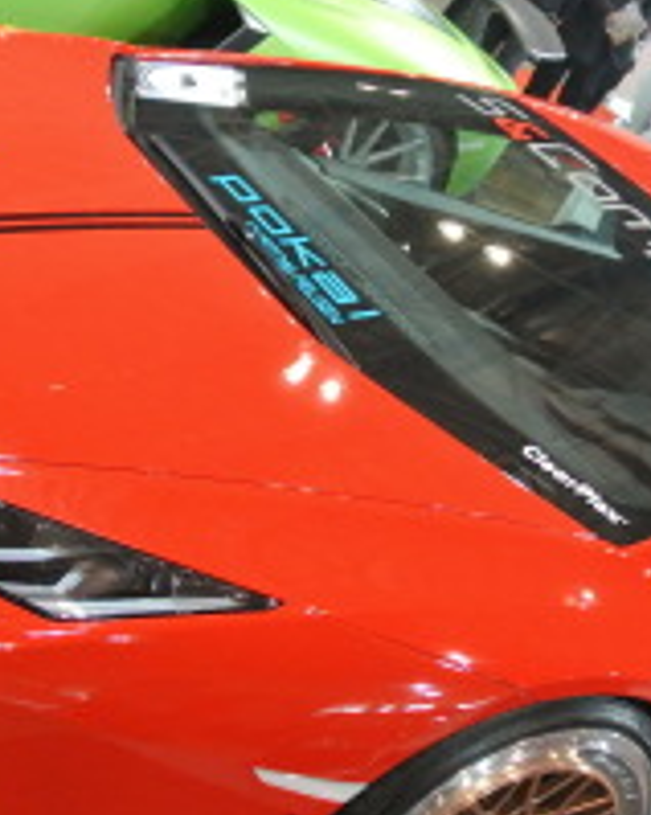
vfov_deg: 25.2
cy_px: 565
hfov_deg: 20.4
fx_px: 1808
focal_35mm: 75
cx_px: 381
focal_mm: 11.4
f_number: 3.5
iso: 800
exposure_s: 1/50
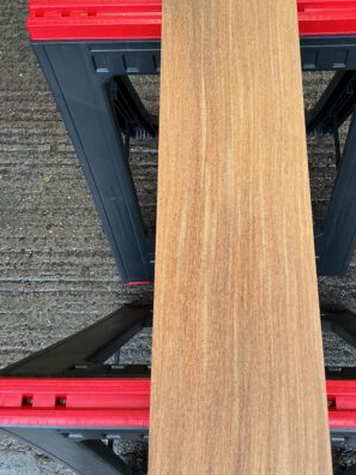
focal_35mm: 39
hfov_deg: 36.5
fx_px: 535
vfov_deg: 47.8
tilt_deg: -71.4
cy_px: 208
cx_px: 229
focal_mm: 3
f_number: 1.8
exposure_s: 1/50
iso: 100
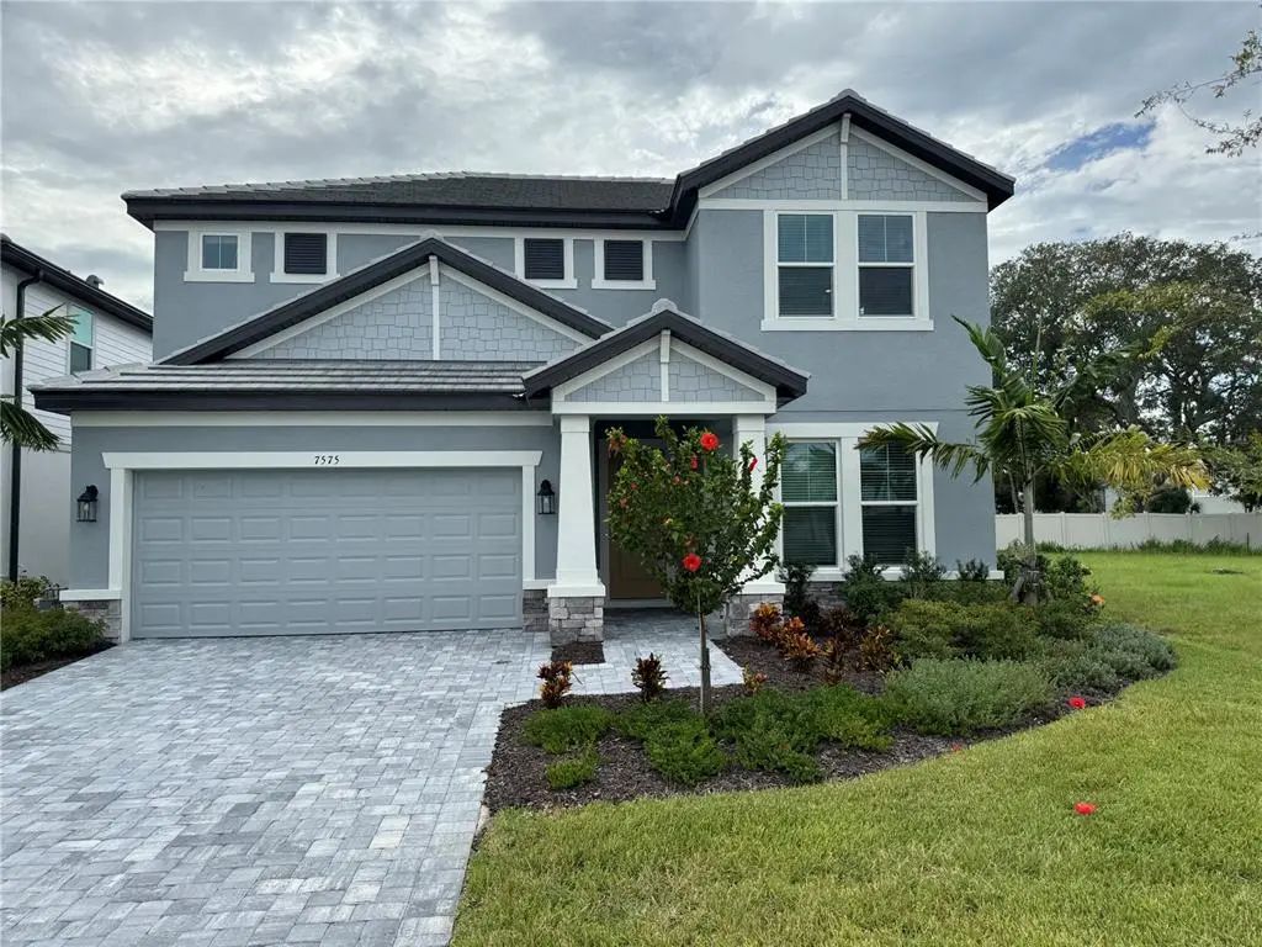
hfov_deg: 71.6
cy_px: 474
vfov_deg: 56.8
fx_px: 875
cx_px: 631
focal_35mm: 24
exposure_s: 1/2833
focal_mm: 6.76
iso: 80
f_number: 1.78
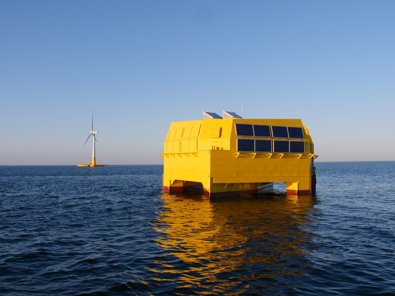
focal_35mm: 34
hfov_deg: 54.0
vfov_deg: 41.8
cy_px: 148
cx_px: 198
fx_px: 388
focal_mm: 17
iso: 200
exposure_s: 1/500
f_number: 5.6
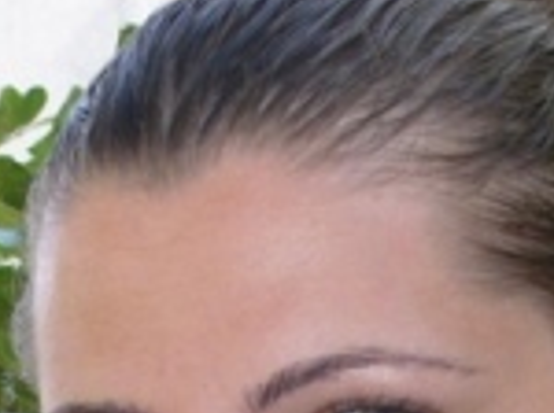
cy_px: 826
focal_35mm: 158
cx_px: 325
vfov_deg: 8.8
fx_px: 2525
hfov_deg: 12.5
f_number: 2.8
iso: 80
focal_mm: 6.1
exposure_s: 1/160
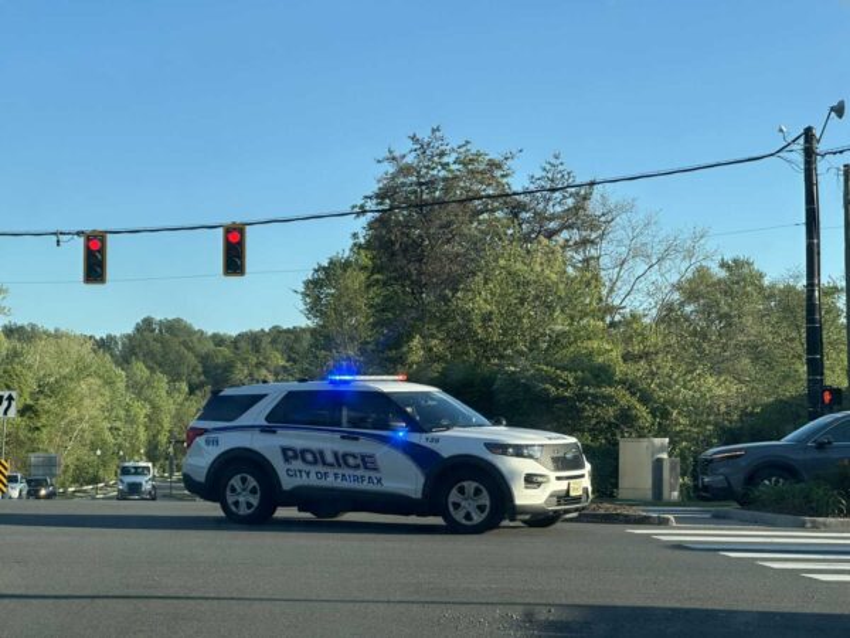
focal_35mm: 77
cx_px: 425
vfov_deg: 19.1
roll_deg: -1.9
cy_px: 319
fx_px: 1891
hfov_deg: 25.3
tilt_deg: +5.7
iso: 32
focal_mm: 9
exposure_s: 1/296
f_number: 2.8
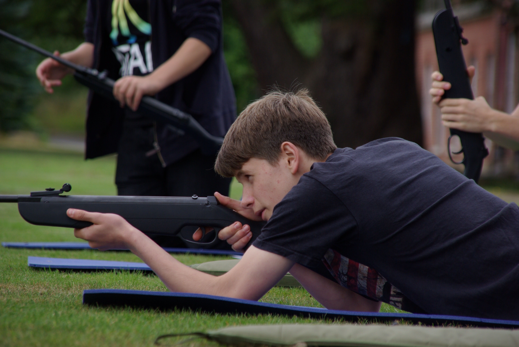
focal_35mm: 300
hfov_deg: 6.9
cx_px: 260
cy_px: 174
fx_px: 4330
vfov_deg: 4.6
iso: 200
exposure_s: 1/250
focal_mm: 200
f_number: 6.7
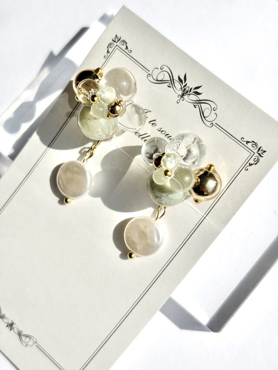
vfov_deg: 36.8
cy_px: 185
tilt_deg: -75.6
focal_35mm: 52
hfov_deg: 28.0
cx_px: 139
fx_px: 557
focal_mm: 5.96
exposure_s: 1/4329
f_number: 1.6
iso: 40
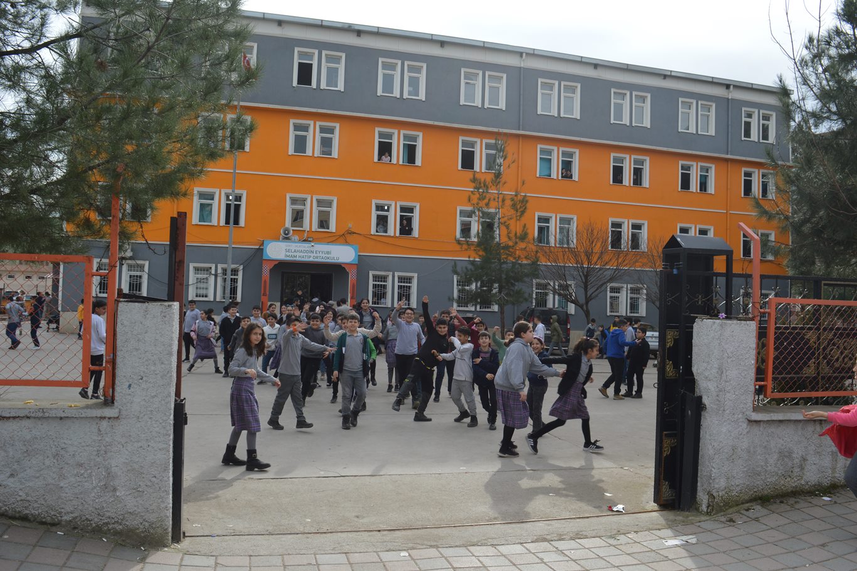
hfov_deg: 67.4
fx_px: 643
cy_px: 286
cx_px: 428
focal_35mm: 27
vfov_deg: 47.9
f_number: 7.1
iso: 100
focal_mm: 18
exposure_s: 1/200
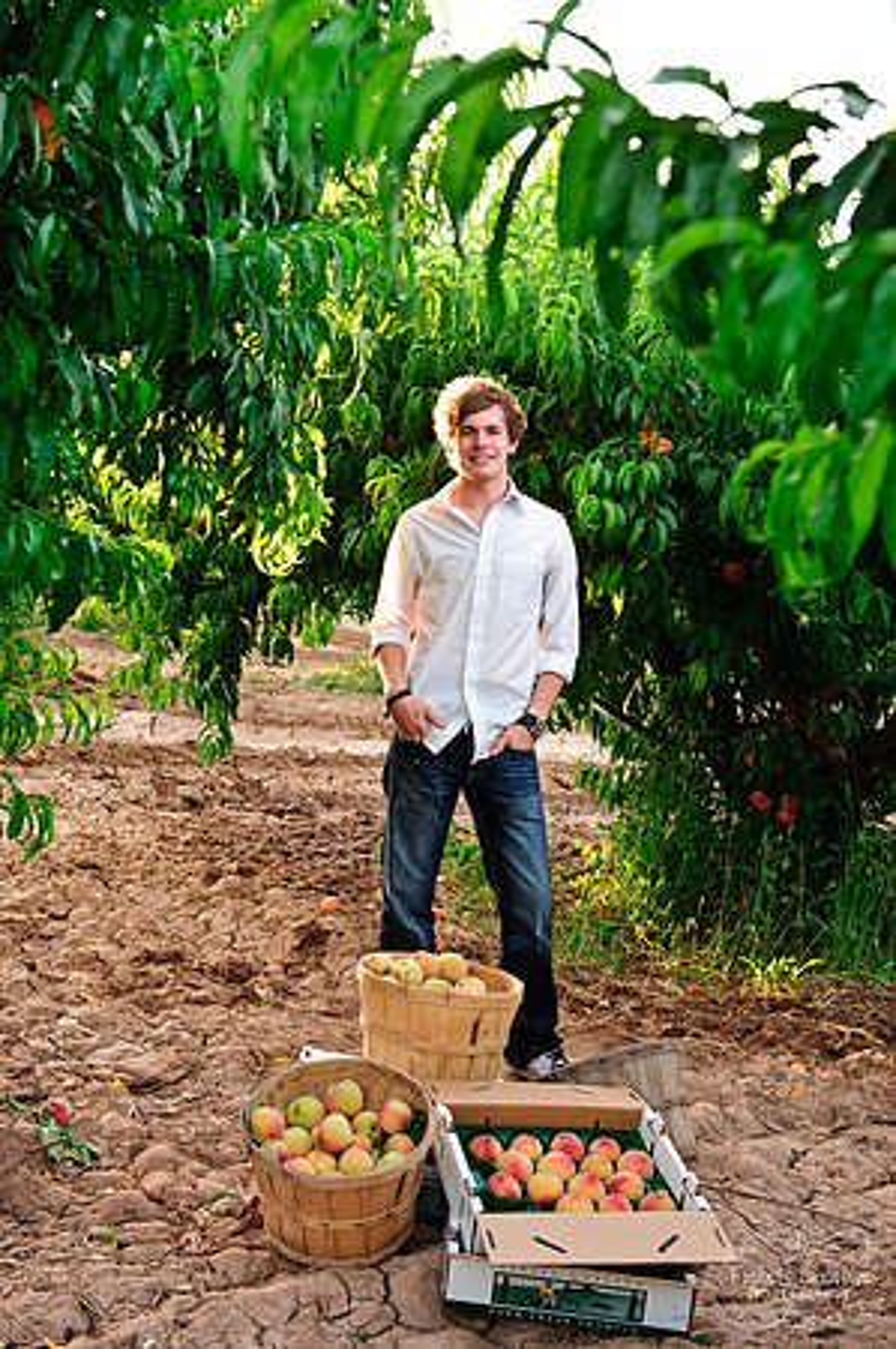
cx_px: 448
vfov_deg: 41.2
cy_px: 674
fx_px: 1796
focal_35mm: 48
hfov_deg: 28.0
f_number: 6.3
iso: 400
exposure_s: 1/80
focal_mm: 48
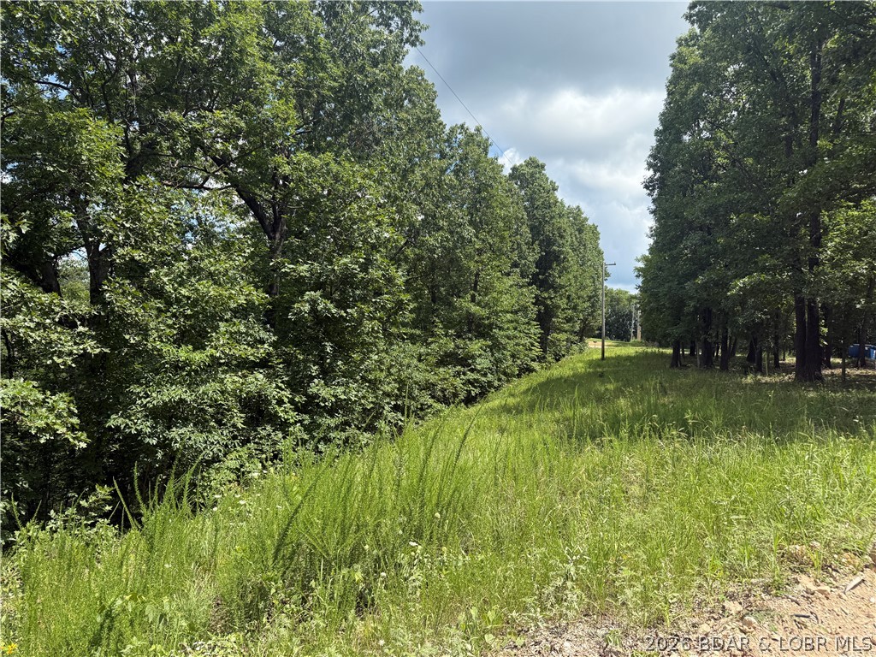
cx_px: 438
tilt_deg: +0.8
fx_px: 607
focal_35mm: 24
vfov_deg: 56.8
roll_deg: -2.2
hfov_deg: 71.6
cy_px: 328
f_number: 1.78
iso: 100
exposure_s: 1/3425
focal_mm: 6.76
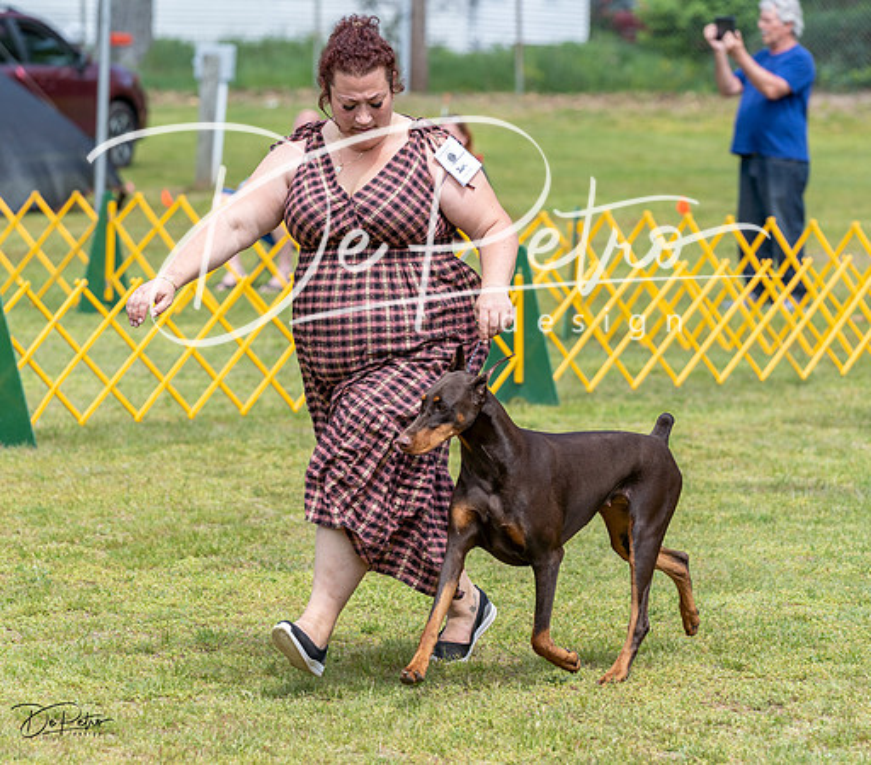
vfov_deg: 8.7
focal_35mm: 187
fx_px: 5015
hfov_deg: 9.9
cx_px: 486
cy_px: 354
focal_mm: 142
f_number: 4.5
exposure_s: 1/800
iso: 100
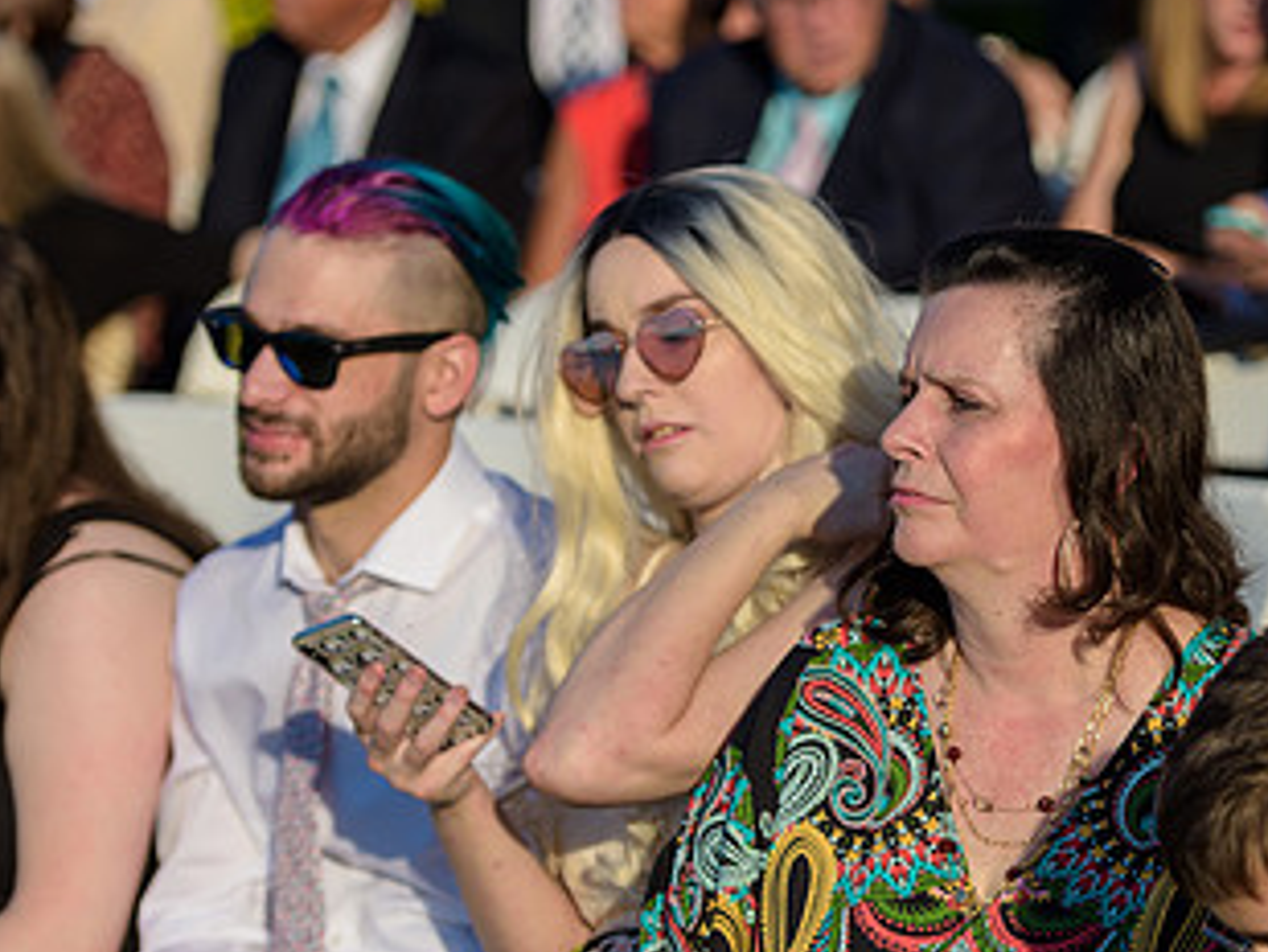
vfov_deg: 8.1
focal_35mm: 184
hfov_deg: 10.7
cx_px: 989
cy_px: 564
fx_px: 6743
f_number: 3.2
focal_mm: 102
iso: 200
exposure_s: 1/3200
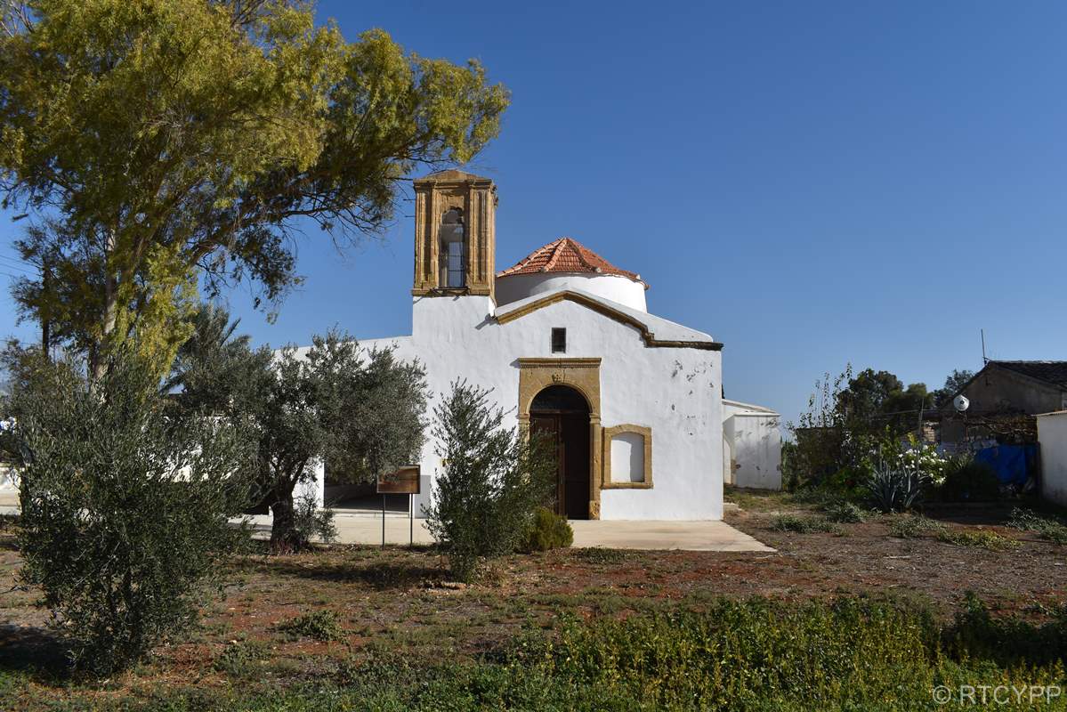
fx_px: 800
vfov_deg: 48.0
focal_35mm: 27
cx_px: 534
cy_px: 356
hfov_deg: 67.4
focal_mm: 18
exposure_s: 1/400
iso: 100
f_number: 10
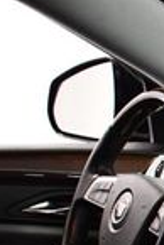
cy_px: 319
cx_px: 482
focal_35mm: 159
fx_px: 1084
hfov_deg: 7.6
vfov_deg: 12.5
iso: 3200
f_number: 3.5
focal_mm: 18
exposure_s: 1/125
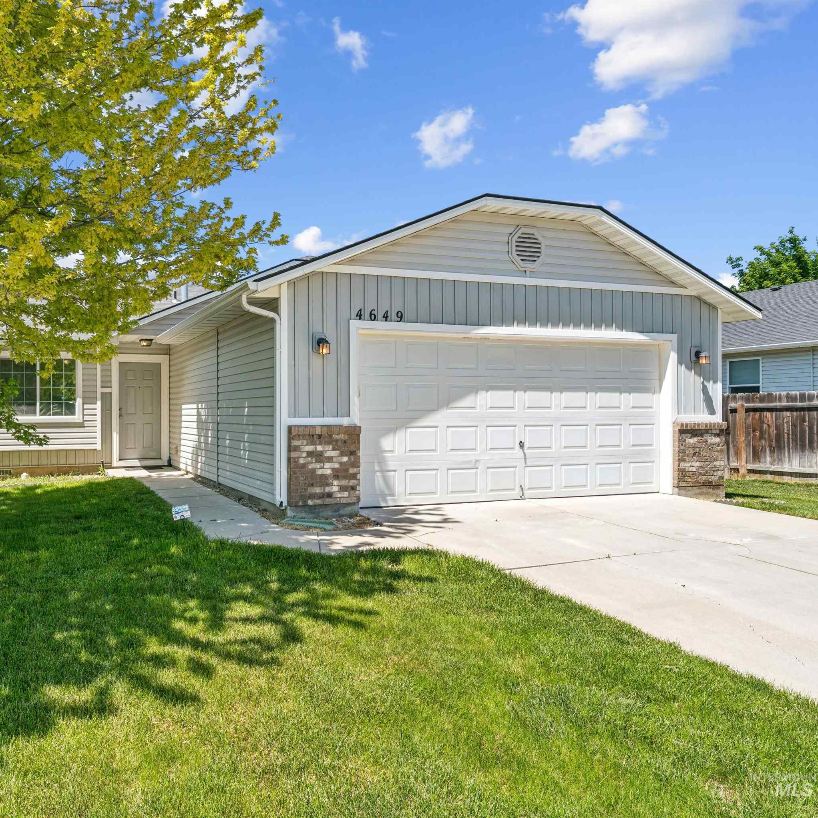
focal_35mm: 24
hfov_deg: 62.6
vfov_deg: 65.5
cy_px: 409
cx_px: 228
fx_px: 635
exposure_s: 1/200
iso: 400
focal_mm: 18.6
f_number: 13
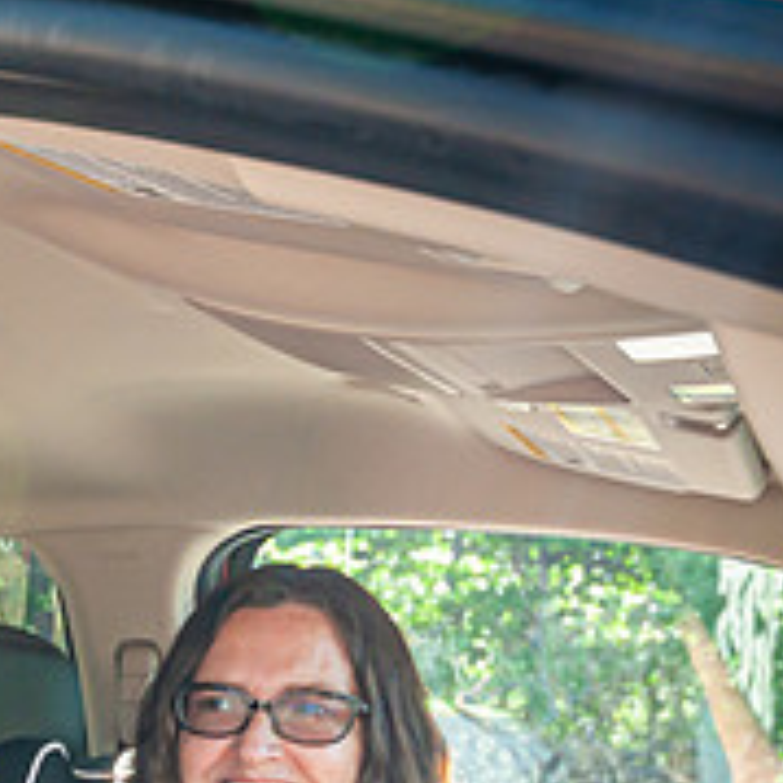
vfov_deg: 23.4
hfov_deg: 21.1
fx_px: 1791
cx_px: -372
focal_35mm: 70
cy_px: 825
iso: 200
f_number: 5.6
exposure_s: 1/125
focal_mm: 17
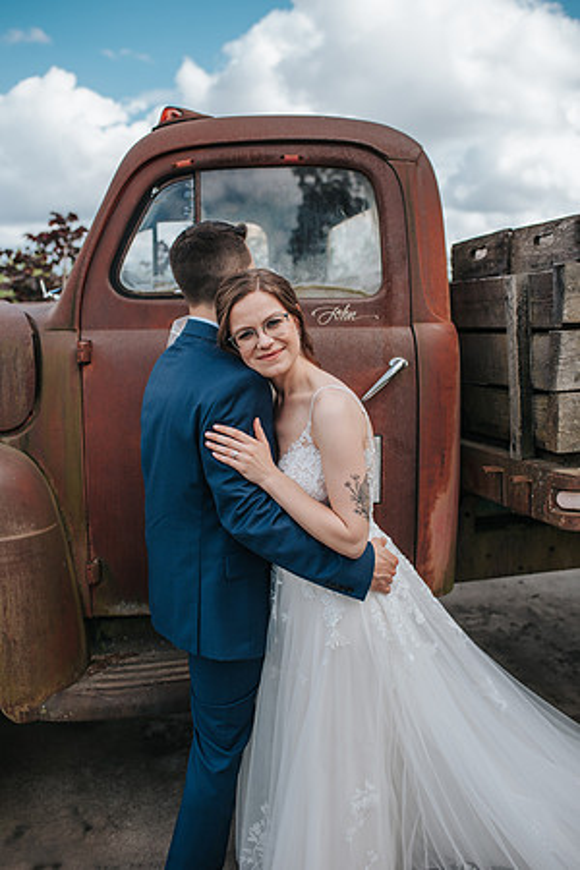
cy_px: 435
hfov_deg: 37.9
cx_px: 290
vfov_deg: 54.4
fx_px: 846
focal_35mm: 35
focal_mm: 35
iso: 140
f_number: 3.2
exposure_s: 1/800
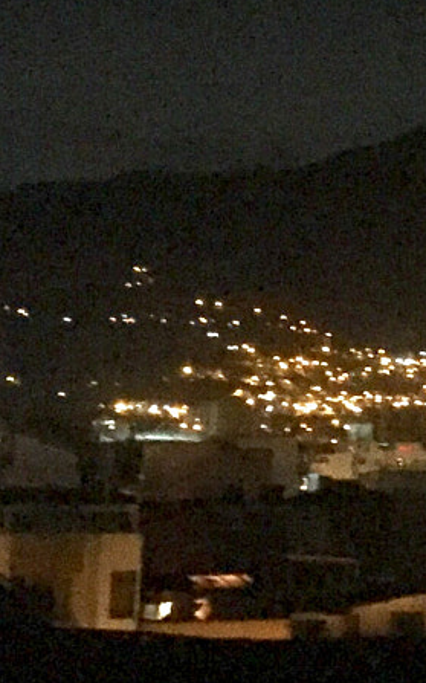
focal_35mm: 110
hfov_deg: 11.4
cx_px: 634
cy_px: 148
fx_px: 2045
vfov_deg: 18.8
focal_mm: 4.15
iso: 2000
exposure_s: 1/15
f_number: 2.2
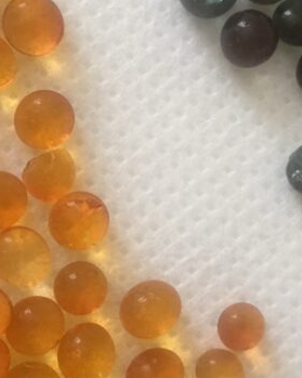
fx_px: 928
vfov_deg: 23.0
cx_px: 163
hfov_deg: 18.5
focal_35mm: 83
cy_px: 200
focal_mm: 4.15
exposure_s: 1/30
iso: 40
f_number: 2.2
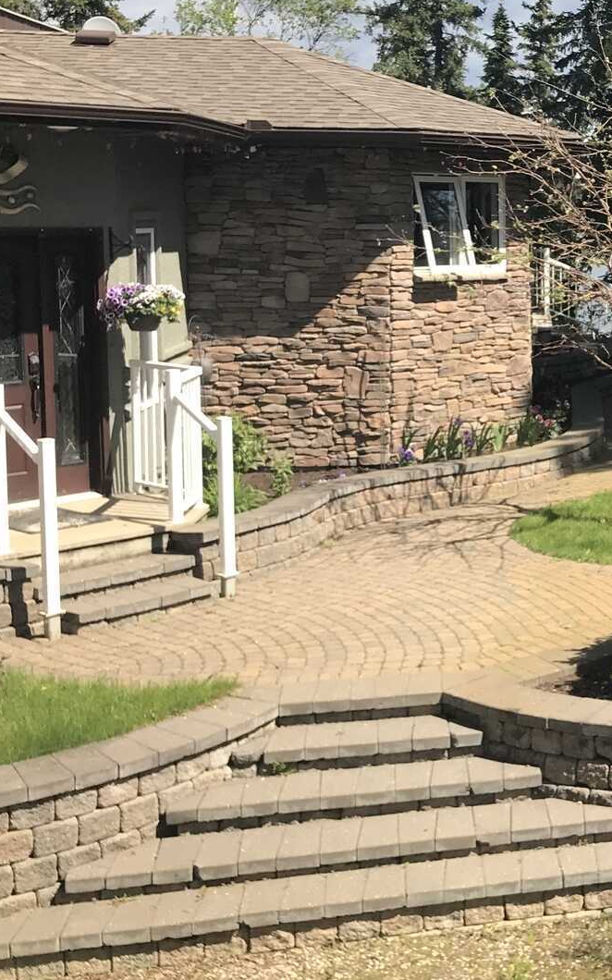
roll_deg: -0.8
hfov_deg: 20.6
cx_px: 846
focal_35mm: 56
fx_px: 1495
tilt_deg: -4.6
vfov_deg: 36.0
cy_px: 346
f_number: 1.8
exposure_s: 1/1259
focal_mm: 3.99
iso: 20
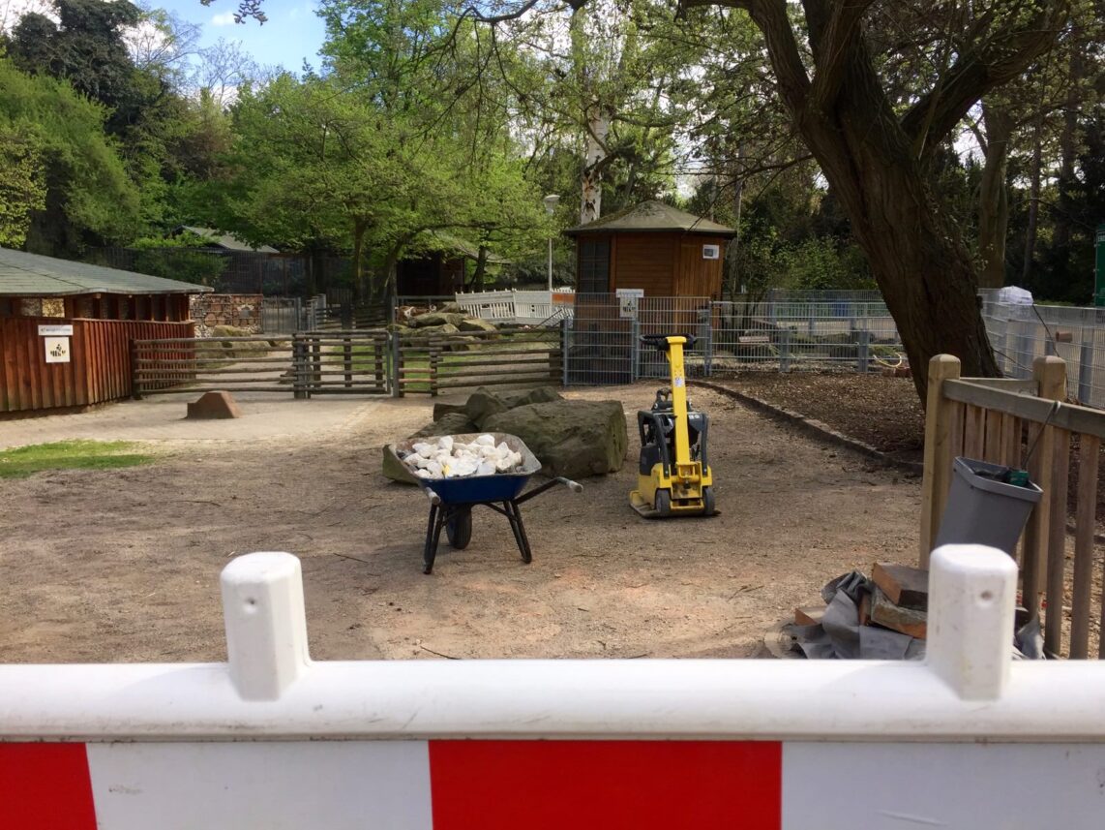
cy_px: 415
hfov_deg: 61.6
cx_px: 552
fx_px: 926
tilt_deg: -8.1
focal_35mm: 29
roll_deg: -0.9
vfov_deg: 48.2
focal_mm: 4.15
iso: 32
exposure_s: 1/659
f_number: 2.2
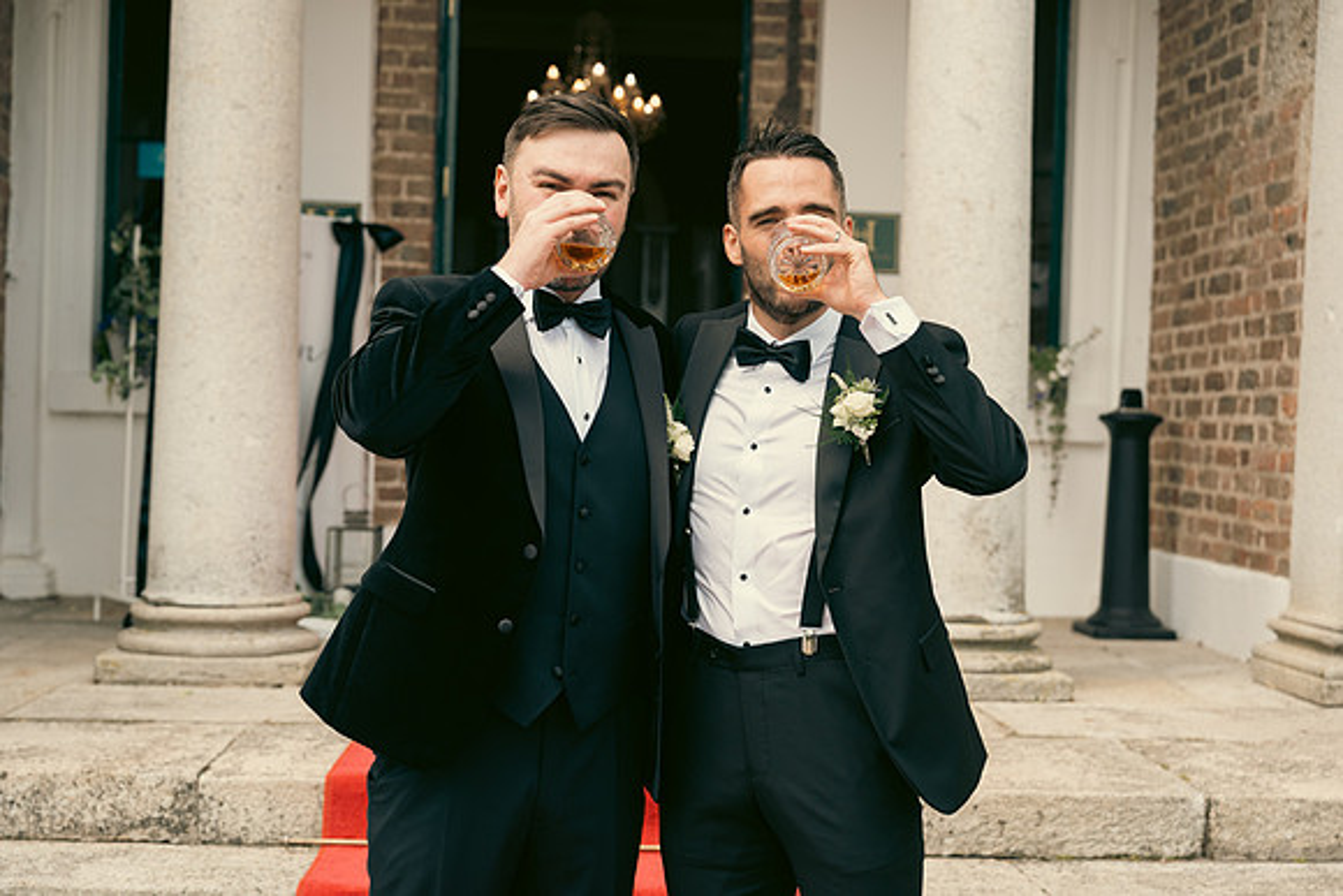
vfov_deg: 28.1
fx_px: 1791
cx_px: 672
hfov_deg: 41.1
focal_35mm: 48
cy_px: 448
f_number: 3.5
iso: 250
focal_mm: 48
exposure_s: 1/1250
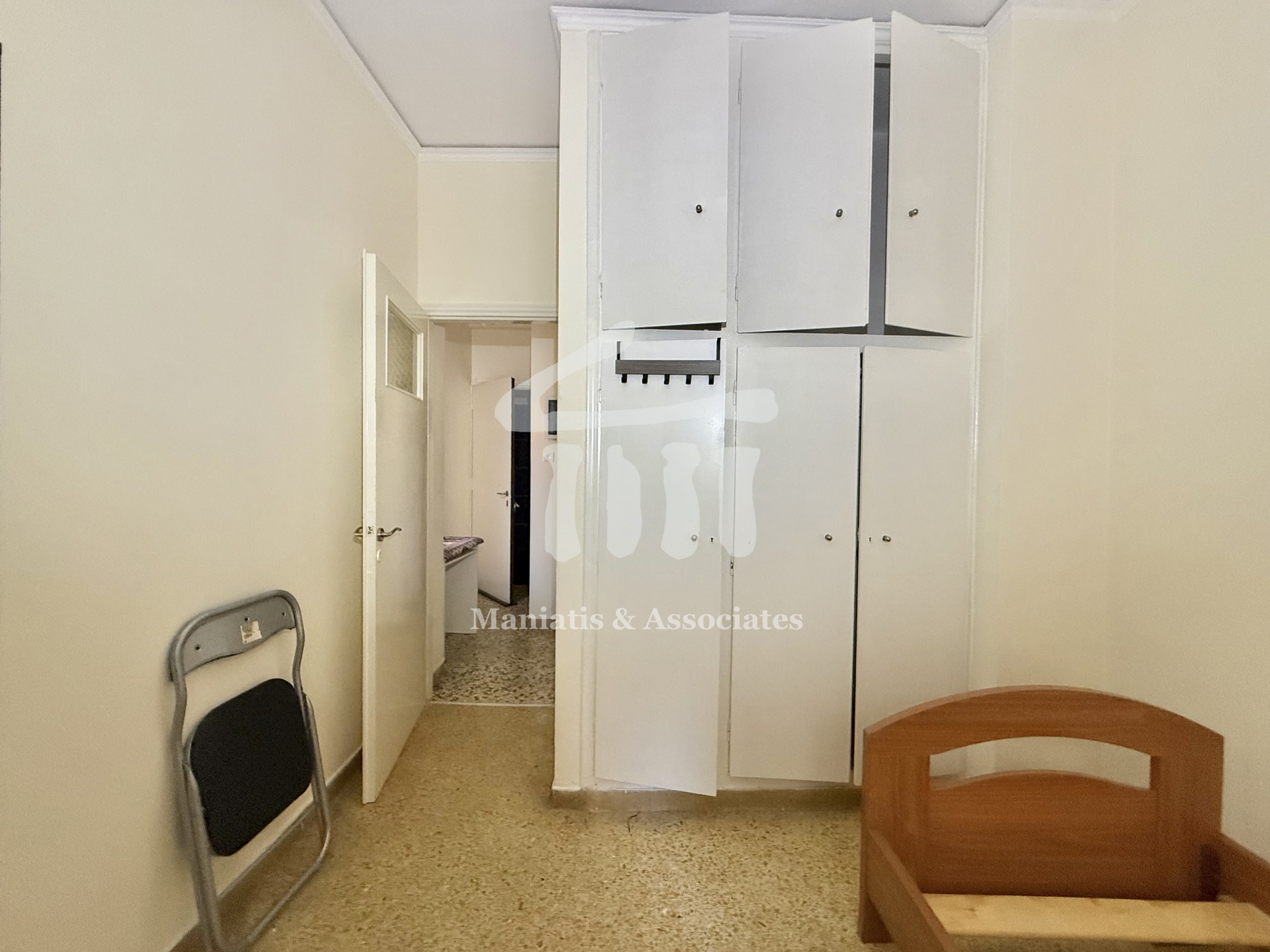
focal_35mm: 14
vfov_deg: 85.7
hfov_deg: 102.1
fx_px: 514
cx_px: 635
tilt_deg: -0.3
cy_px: 476
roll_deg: -0.6
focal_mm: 2.22
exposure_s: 1/60
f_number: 2.2
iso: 400
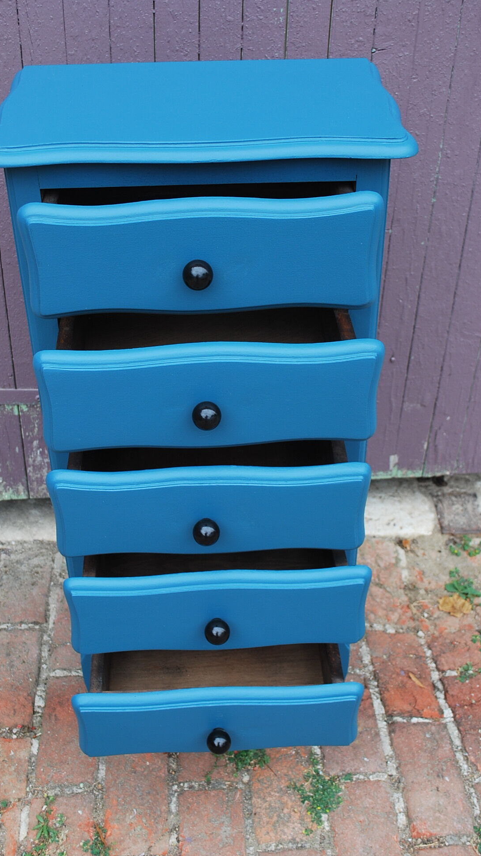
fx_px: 930
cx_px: 212
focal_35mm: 41
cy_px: 429
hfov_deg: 29.0
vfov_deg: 49.4
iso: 200
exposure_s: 1/100
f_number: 5
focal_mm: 26
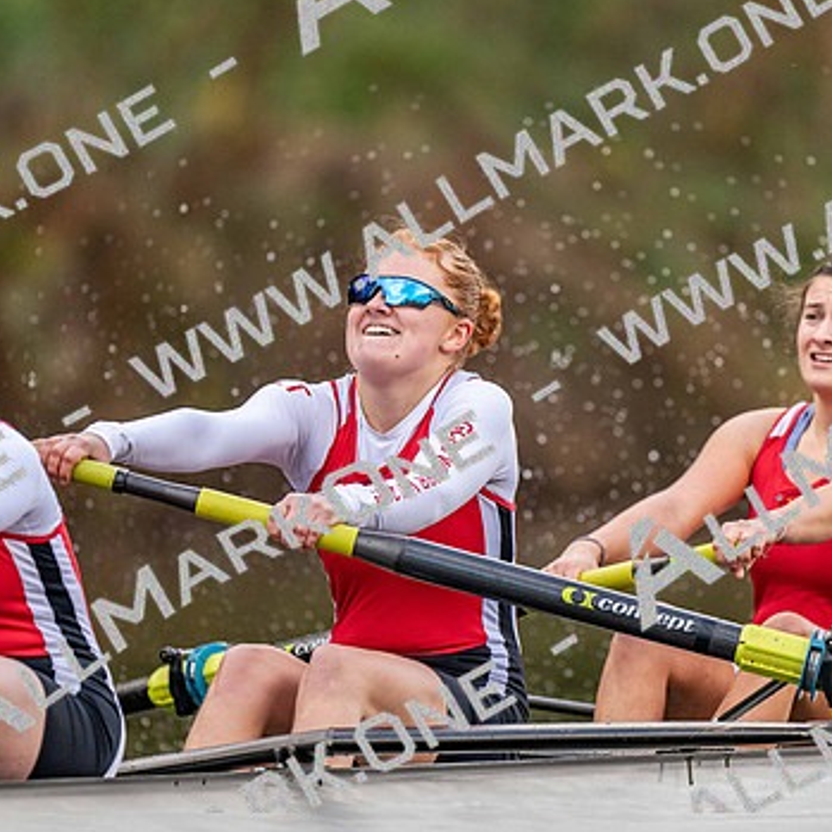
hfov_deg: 2.1
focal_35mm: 847
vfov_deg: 2.1
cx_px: 424
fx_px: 23032
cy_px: 404
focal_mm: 600
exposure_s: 1/2500
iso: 2000
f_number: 4
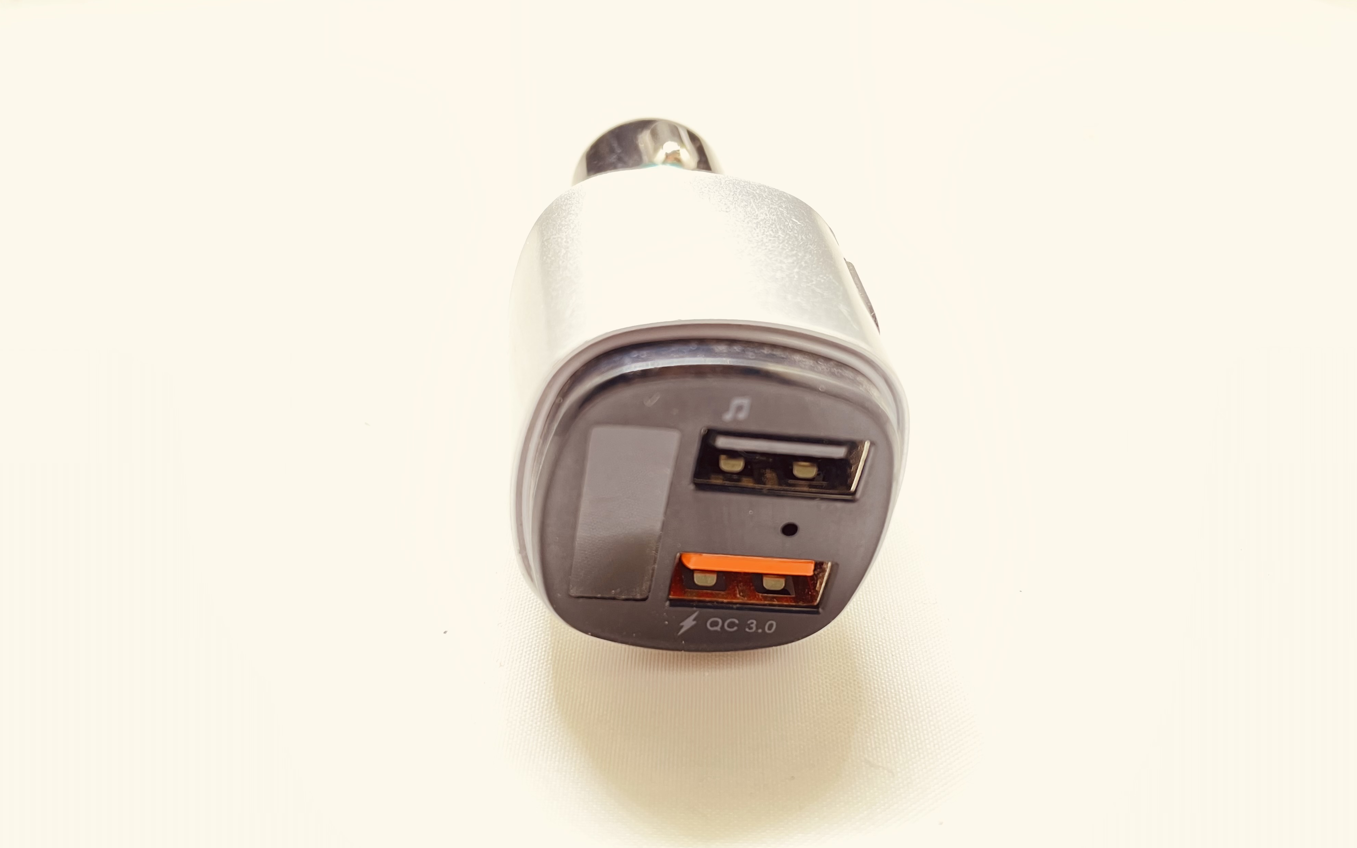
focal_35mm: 28
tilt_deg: -33.2
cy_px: 454
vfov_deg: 44.5
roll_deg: +2.4
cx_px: 679
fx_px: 1035
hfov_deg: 66.5
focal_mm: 4.2
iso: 80
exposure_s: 1/50
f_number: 1.6
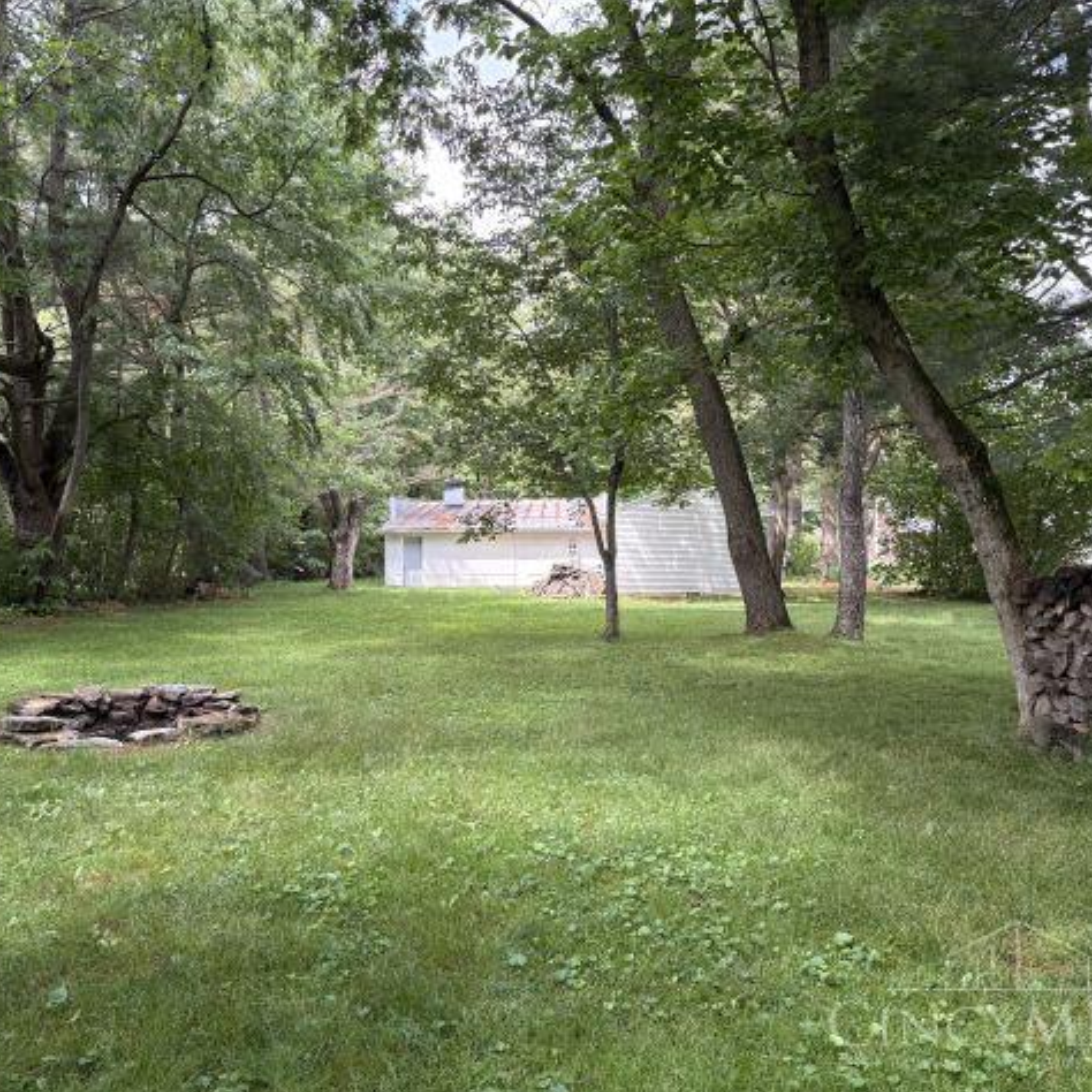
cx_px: 445
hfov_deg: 52.2
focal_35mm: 31
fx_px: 1106
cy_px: 551
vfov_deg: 52.5
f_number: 1.6
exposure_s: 1/290
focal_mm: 5.96
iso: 64
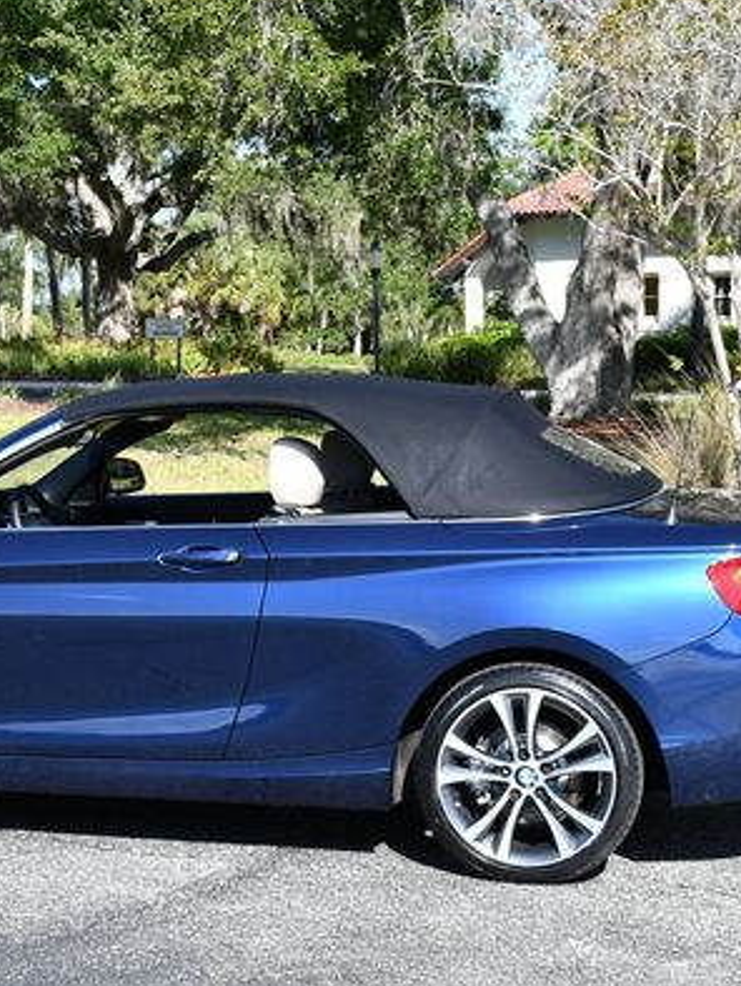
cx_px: 185
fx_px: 2138
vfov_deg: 26.0
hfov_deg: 19.5
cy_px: 458
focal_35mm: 75
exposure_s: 1/250
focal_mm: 24
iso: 200
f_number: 8
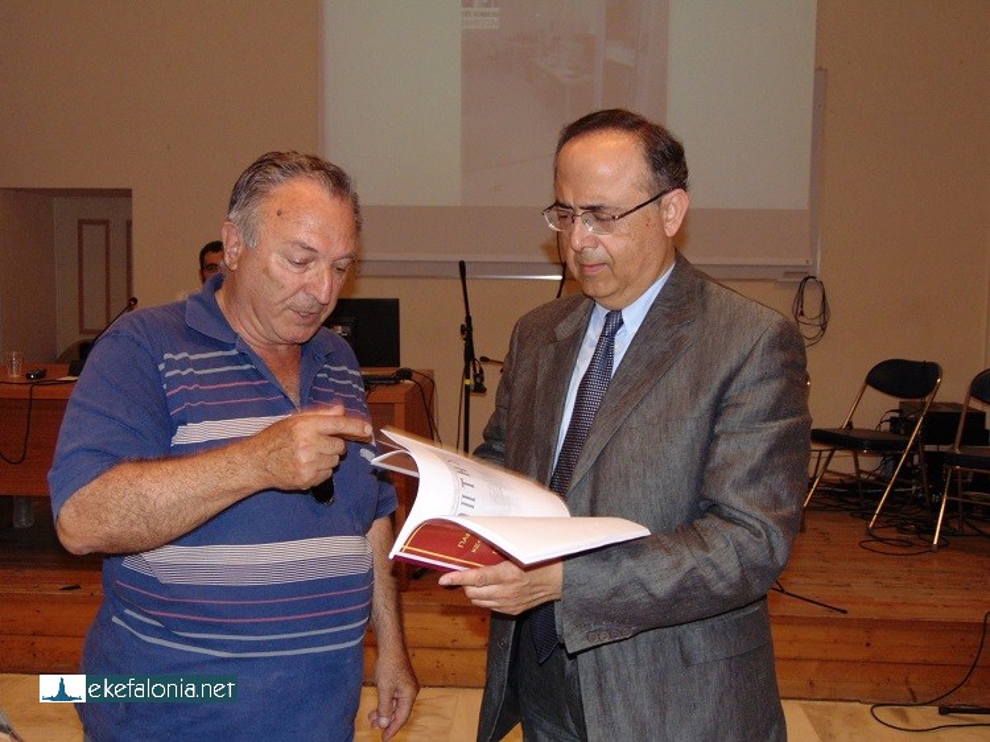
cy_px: 371
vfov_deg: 40.7
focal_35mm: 35
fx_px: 1001
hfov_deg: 52.6
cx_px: 495
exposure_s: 1/50
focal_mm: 6.3
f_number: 3.2
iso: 200
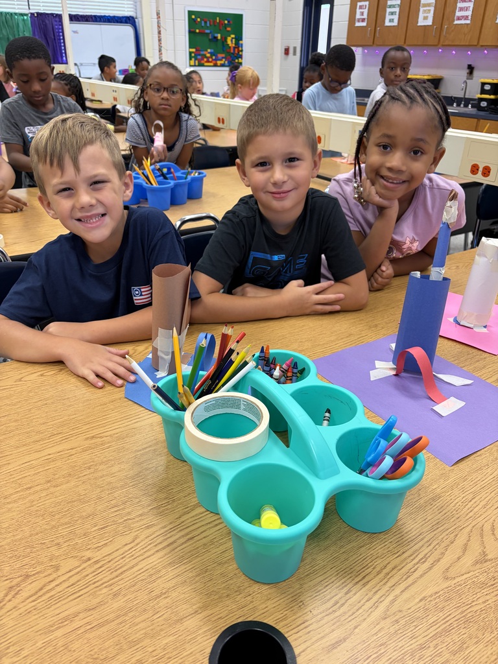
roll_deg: +0.5
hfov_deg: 53.1
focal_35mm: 26
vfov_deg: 67.3
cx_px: 249
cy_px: 332
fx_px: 499
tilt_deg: -25.8
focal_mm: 5.96
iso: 125
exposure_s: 1/60
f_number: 1.6
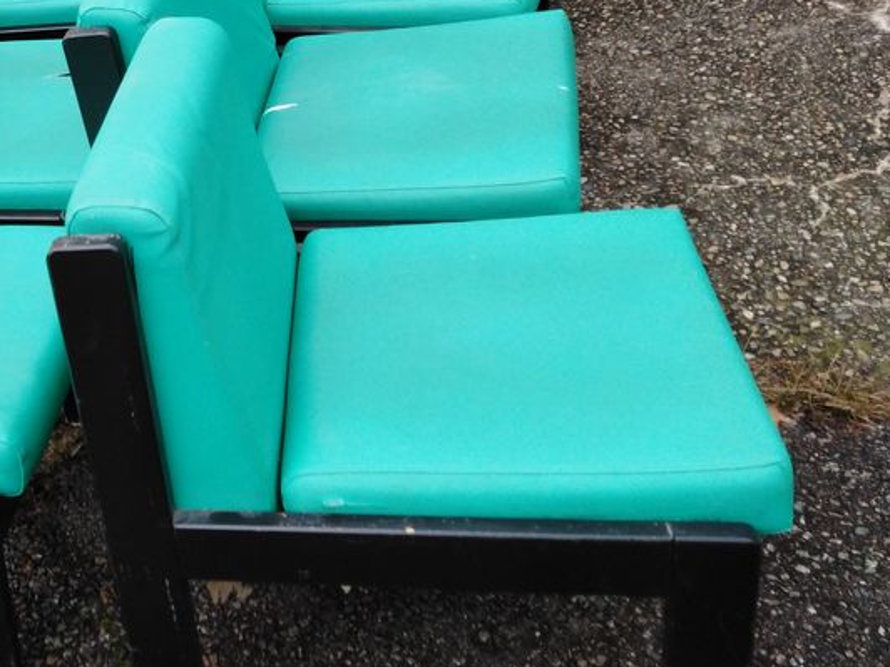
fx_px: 1208
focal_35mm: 47
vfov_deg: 30.4
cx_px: 74
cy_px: 179
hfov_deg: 37.5
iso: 167
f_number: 2.2
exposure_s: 1/100
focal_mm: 3.37
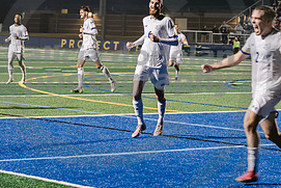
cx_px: 97
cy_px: 67
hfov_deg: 13.7
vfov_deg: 9.2
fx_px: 1171
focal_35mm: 150
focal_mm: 70
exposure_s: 1/160
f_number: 4
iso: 2500
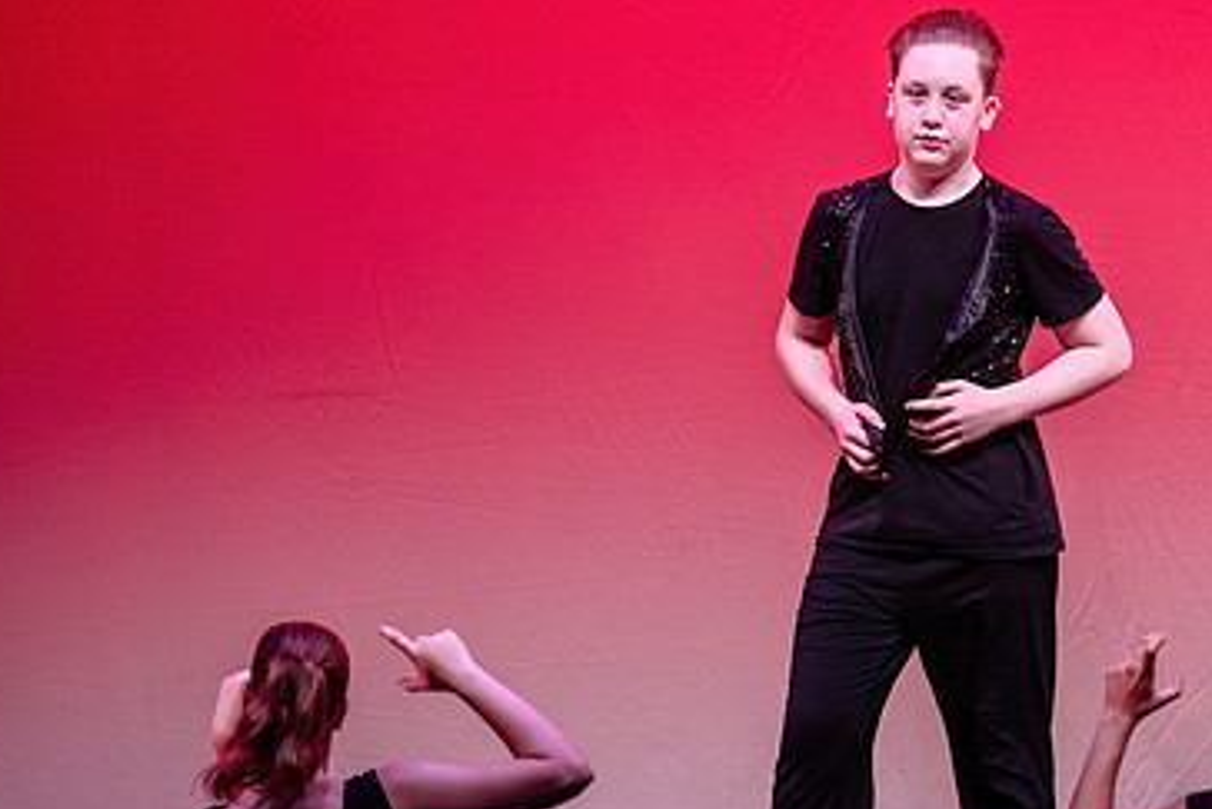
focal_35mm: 371
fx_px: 12495
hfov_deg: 5.5
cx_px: 1025
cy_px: 515
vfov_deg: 3.7
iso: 1250
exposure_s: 1/500
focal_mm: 200
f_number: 2.8
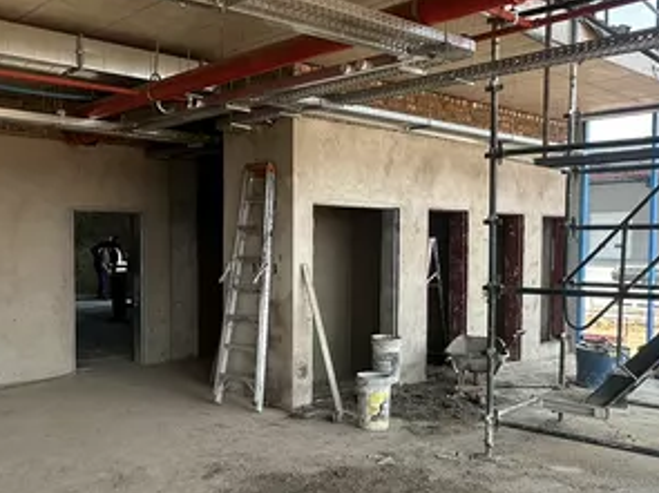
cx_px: 246
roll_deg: +1.1
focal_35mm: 38
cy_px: 281
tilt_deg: -3.1
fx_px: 723
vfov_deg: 37.6
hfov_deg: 48.5
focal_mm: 2.22
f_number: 2.2
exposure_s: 1/209
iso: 40
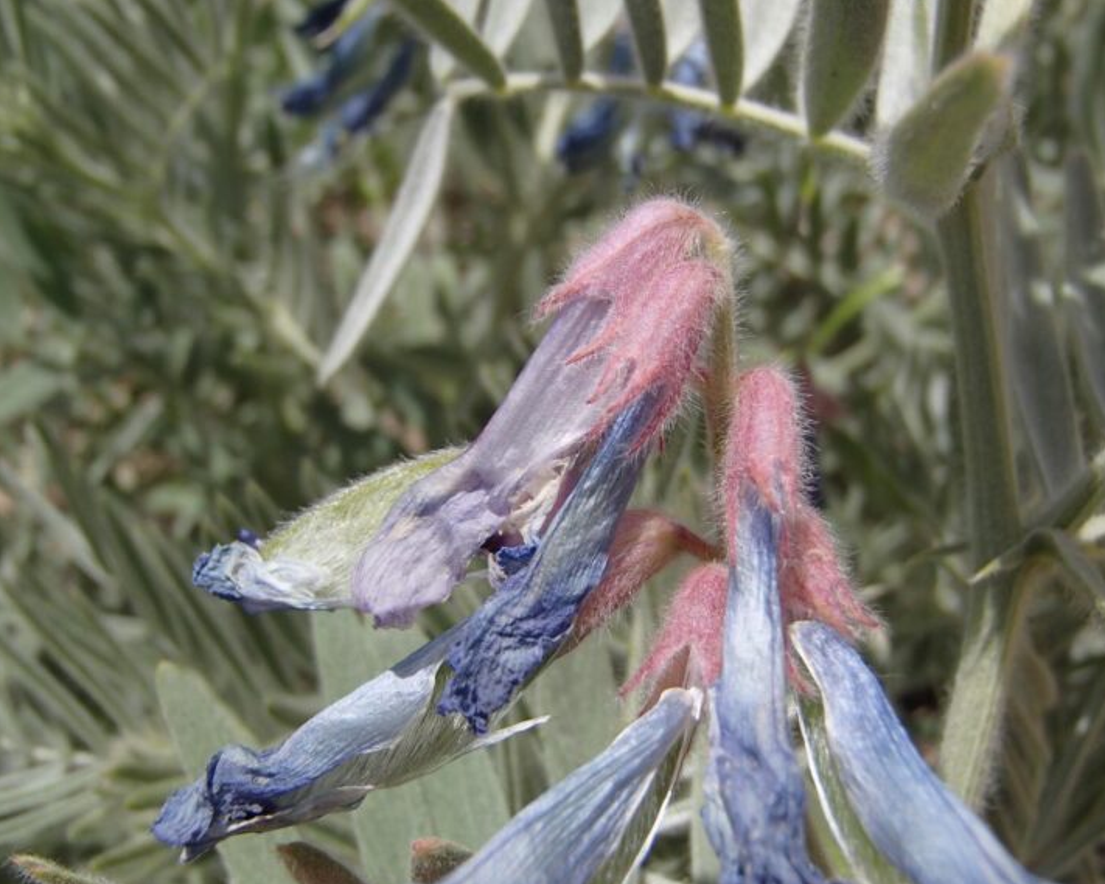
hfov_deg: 46.8
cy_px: 443
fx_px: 1276
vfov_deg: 38.2
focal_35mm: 39
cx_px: 566
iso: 100
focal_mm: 6.64
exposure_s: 1/1250
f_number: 4.7
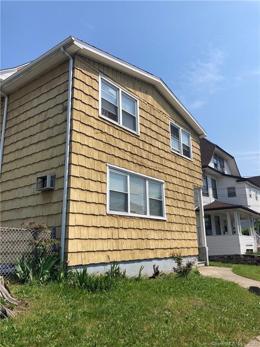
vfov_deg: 63.4
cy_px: 174
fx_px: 280
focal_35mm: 28
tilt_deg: +16.0
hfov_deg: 49.7
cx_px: 130
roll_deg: +0.7
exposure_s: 1/3040
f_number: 1.8
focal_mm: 3.99
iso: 25
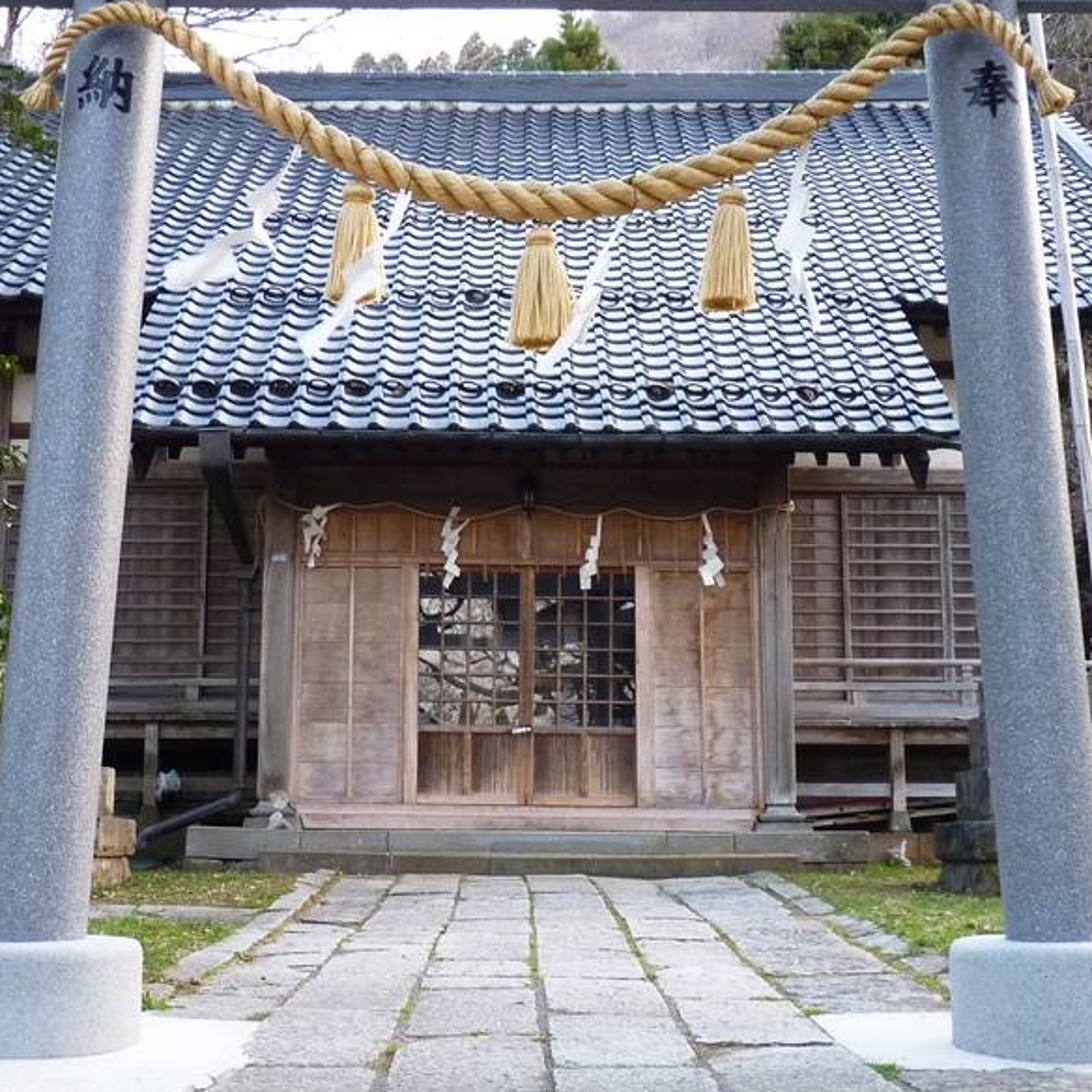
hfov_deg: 34.7
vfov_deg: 34.7
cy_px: 518
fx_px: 1749
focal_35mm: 49
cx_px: 522
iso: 200
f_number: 2.8
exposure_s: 1/30
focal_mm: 4.8
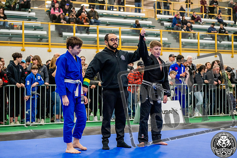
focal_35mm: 70
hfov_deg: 28.8
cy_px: 79
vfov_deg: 19.5
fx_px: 461
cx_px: 118
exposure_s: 1/500
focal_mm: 70
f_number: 2.8
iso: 5000
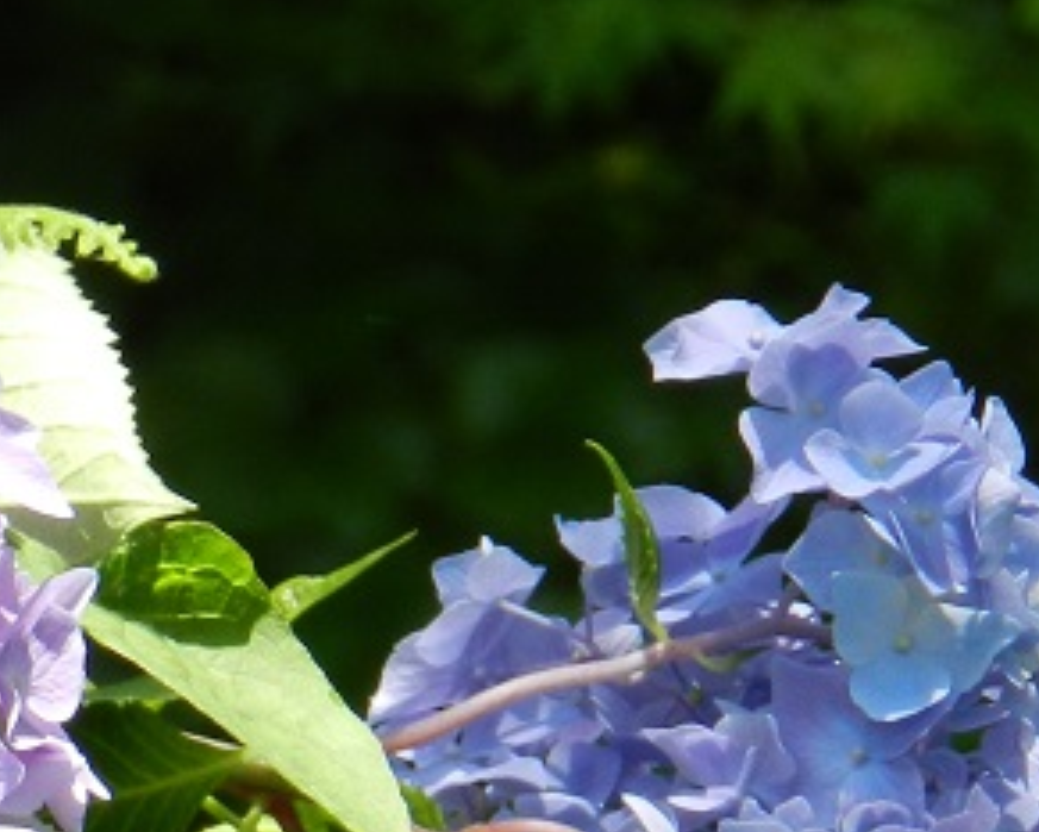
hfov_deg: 3.3
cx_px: -243
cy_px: 882
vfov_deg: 2.6
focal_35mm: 590
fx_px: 18149
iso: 160
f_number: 5.4
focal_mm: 31.2
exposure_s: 1/200
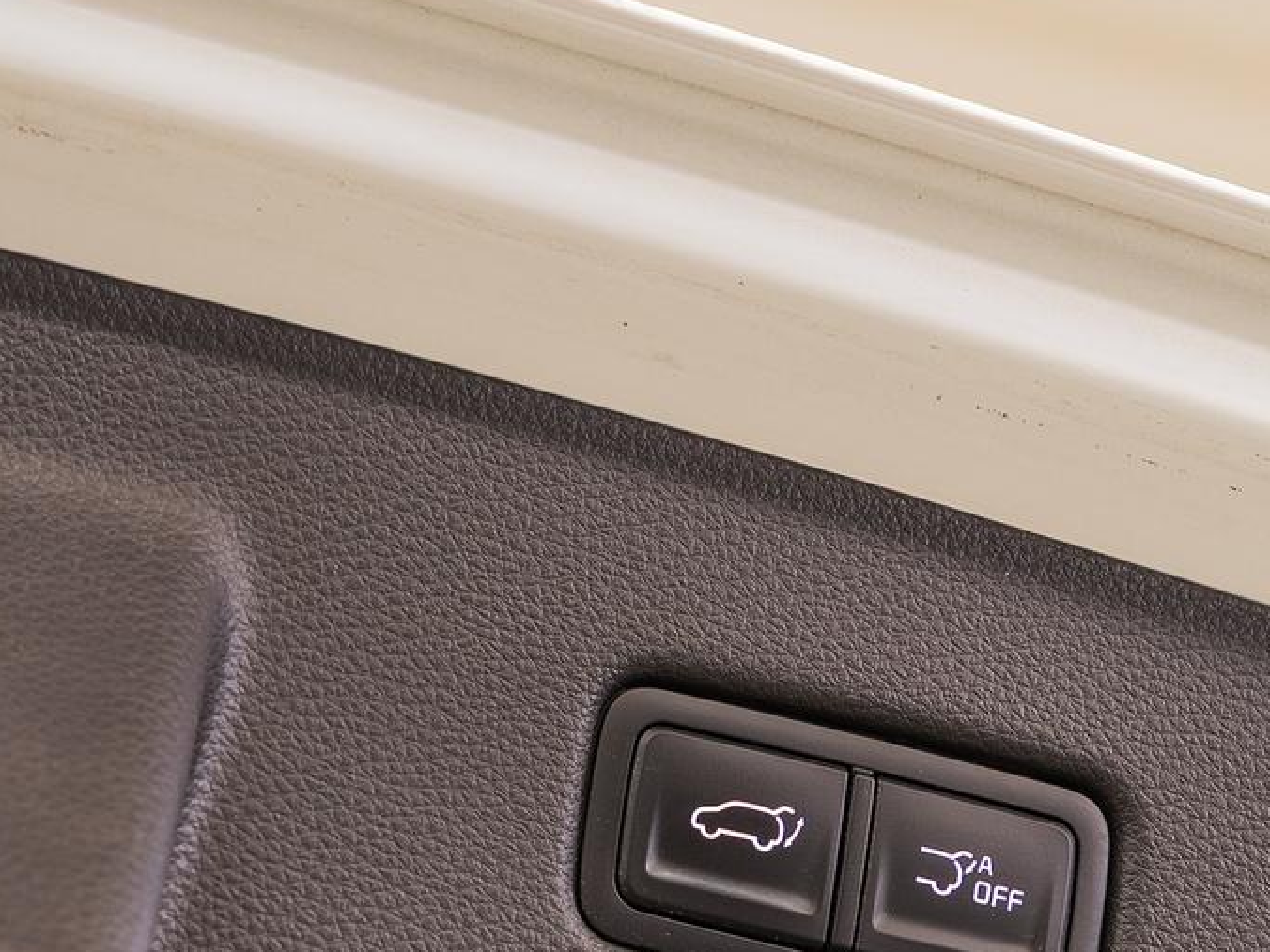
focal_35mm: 198
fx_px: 7264
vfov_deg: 7.5
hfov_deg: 10.0
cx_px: 836
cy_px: 972
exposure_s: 1/2.5
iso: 100
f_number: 5.6
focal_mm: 70
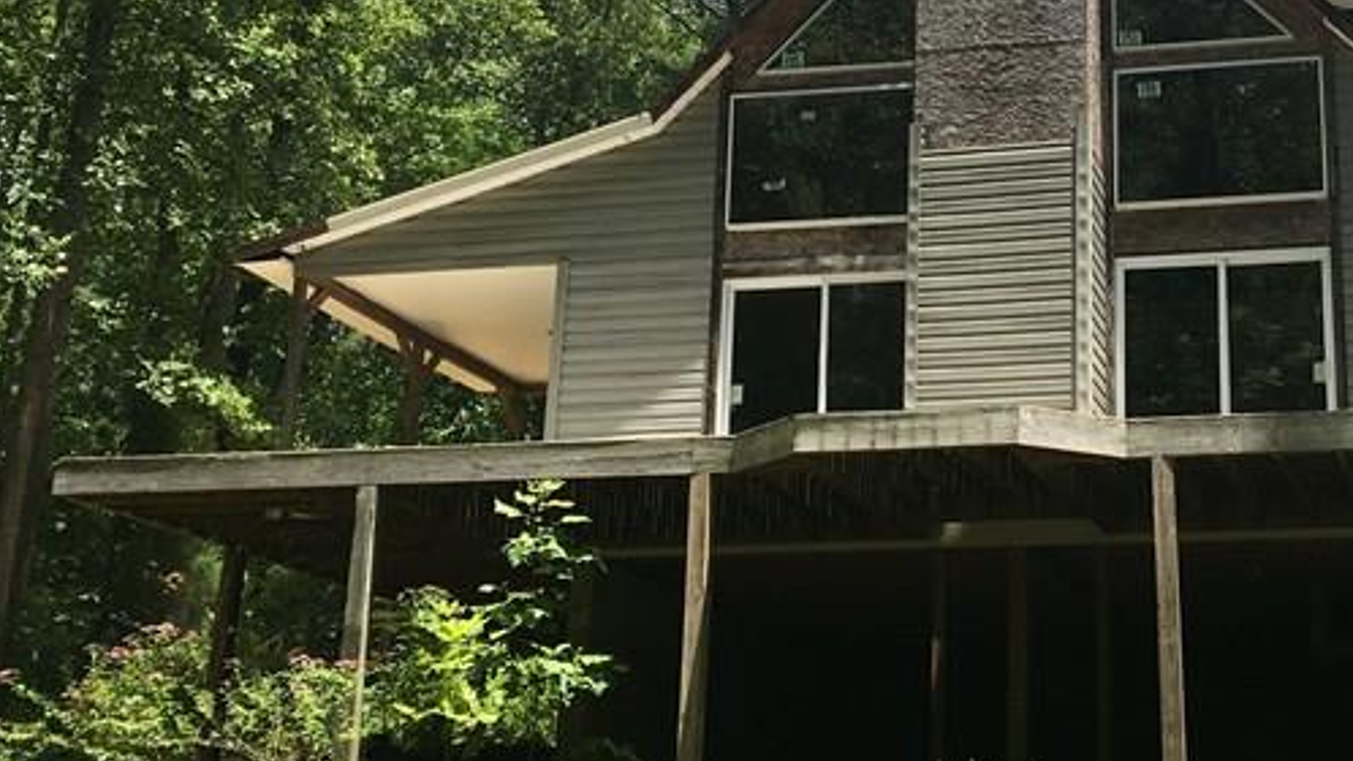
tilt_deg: +19.5
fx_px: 2332
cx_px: 1027
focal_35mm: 65
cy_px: 212
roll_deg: -0.6
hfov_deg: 31.7
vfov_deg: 18.4
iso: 25
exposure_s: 1/884
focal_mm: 4.15
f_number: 2.2
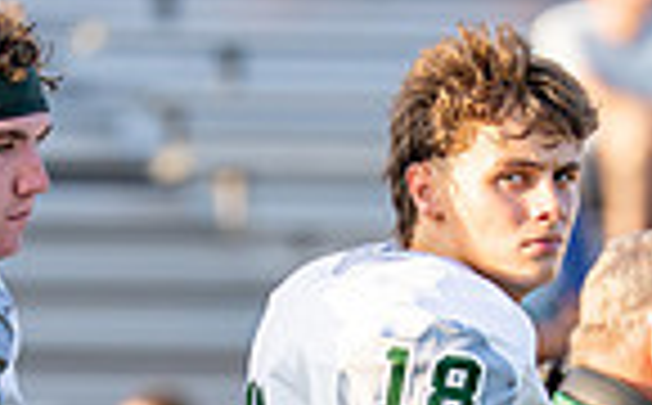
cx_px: 483
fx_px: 15678
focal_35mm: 884
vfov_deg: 1.5
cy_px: 720
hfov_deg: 2.4
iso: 320
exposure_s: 1/2000
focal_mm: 175
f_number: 2.8
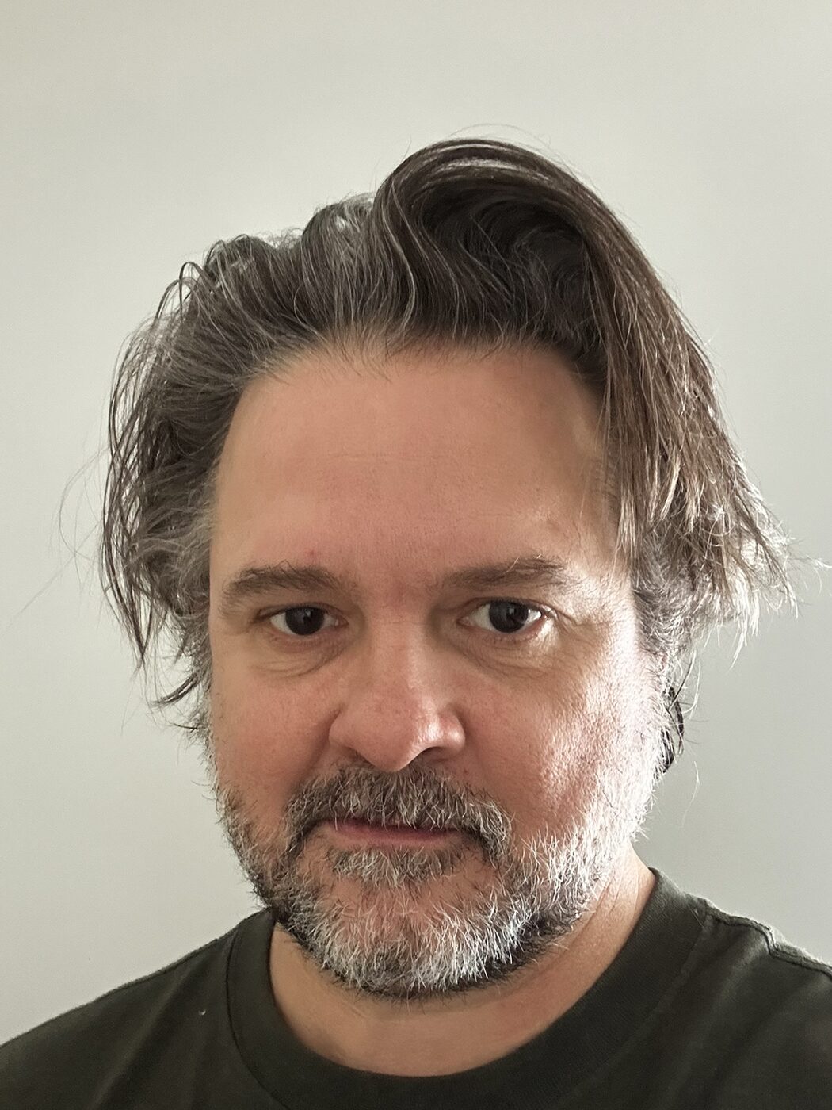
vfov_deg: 60.0
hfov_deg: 46.8
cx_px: 416
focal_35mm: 30
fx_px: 961
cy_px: 555
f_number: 1.9
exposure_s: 1/45
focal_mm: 2.69
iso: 320
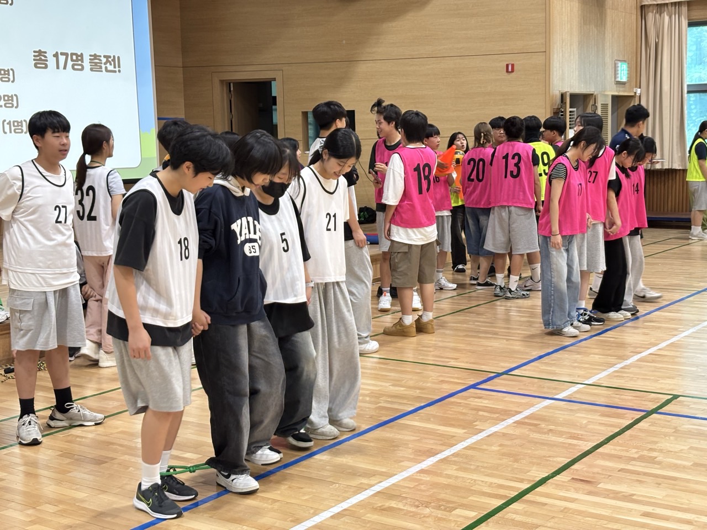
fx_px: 1062
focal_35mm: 52
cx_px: 354
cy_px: 265
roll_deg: +1.7
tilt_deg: -7.5
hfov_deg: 36.8
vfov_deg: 28.0
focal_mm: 5.96
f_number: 1.6
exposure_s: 1/60
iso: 100
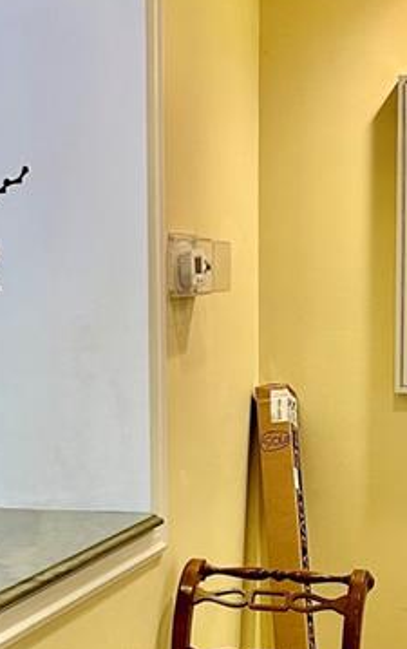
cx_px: 282
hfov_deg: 14.2
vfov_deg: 22.3
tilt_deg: -6.5
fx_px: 1629
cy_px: 484
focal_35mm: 92
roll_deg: -0.9
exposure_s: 1/60
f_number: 1.5
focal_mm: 5.7
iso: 160
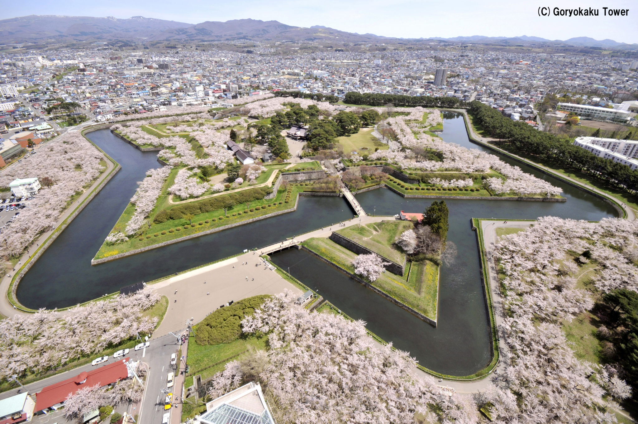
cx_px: 319
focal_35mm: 15
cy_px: 212
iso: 200
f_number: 10
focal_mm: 10
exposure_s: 1/250
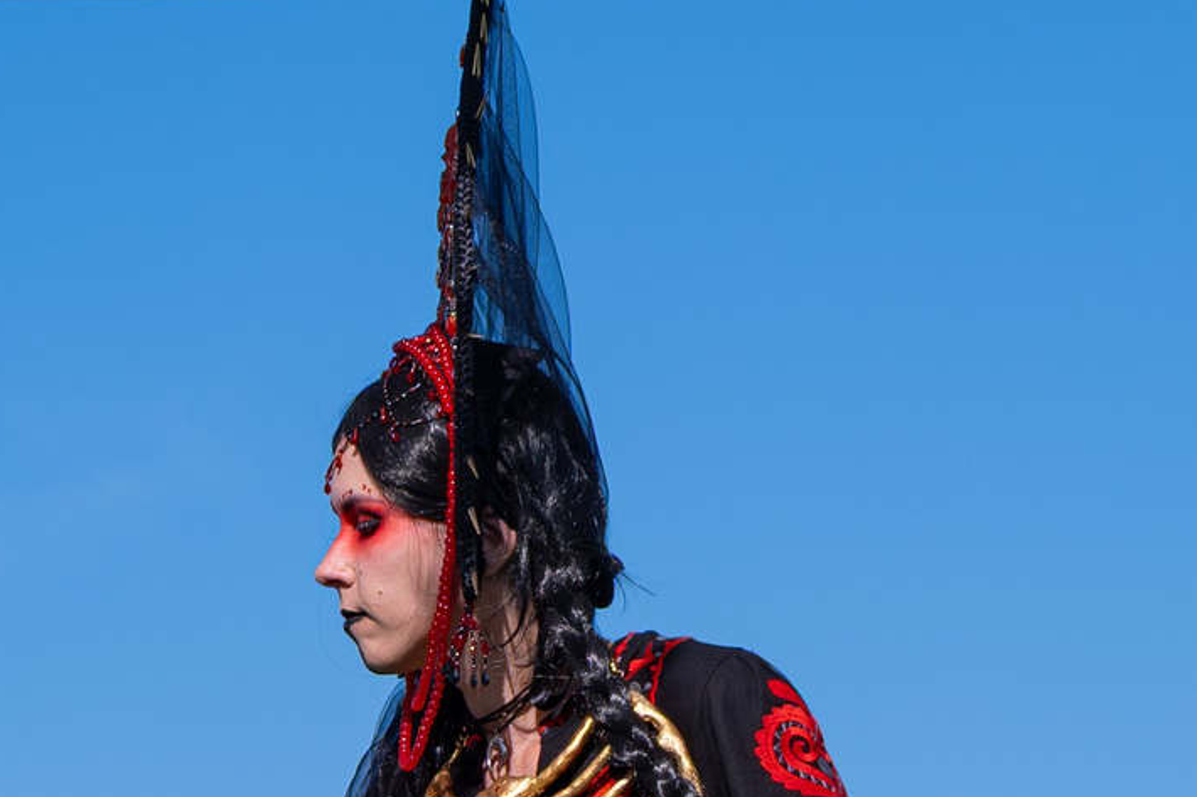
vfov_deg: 5.0
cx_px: -243
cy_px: 1232
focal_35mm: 273
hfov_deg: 7.5
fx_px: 9075
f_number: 4
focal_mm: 44.1
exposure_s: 1/1250
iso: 160
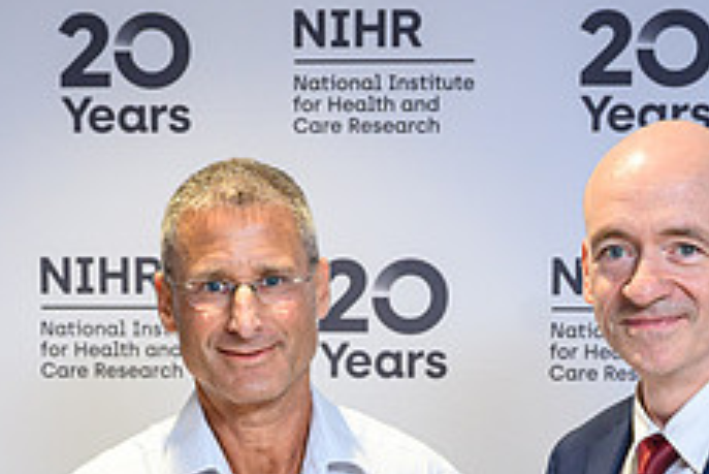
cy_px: 555
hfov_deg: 16.8
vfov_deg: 11.1
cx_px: 354
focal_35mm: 122
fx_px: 2404
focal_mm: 43
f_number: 4.5
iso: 1250
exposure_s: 1/200
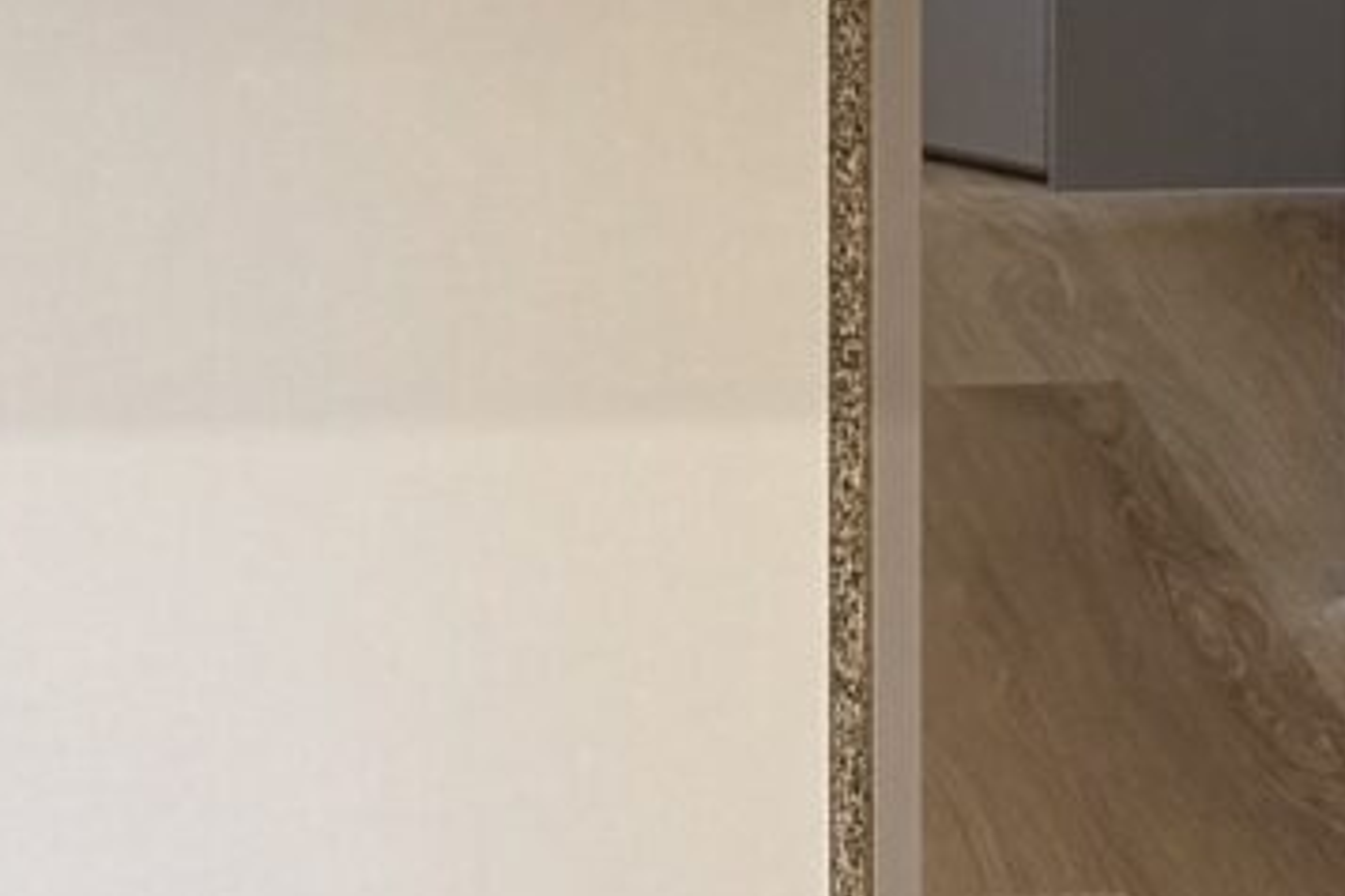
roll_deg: +1.1
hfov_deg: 11.4
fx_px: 6687
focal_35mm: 179
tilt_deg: -8.8
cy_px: -584
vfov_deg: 7.5
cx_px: 23
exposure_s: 1/100
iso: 125
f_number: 1.78
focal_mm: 6.76
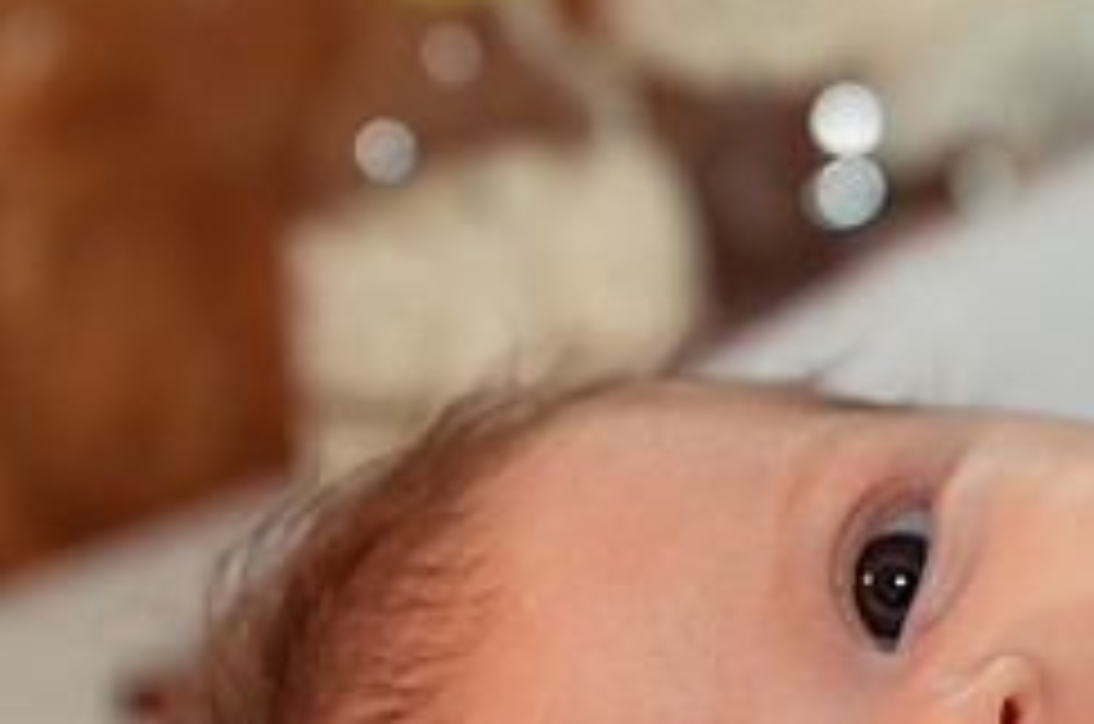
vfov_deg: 7.0
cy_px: 631
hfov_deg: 10.5
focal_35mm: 196
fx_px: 5944
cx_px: 949
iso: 2500
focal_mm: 66
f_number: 3.5
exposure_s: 1/250
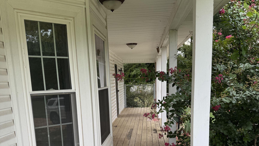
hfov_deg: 56.6
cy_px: 131
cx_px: 129
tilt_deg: -11.4
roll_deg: +2.3
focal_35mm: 35
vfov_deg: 32.1
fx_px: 240
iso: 64
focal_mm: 6.76
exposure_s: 1/237
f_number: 1.78
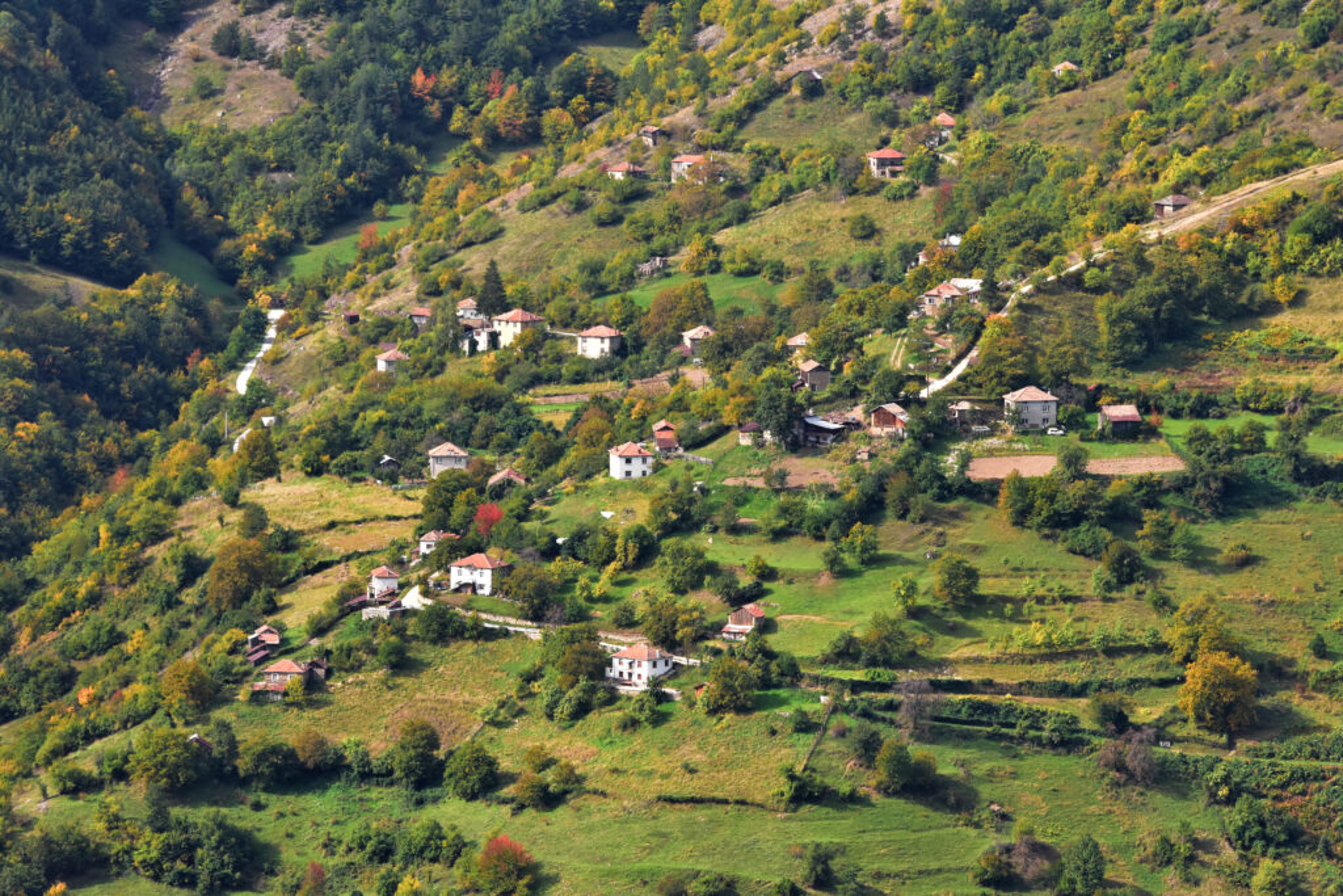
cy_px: 448
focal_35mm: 225
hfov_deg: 9.1
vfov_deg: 6.1
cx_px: 672
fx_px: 8394
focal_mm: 150
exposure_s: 1/640
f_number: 11
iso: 1250
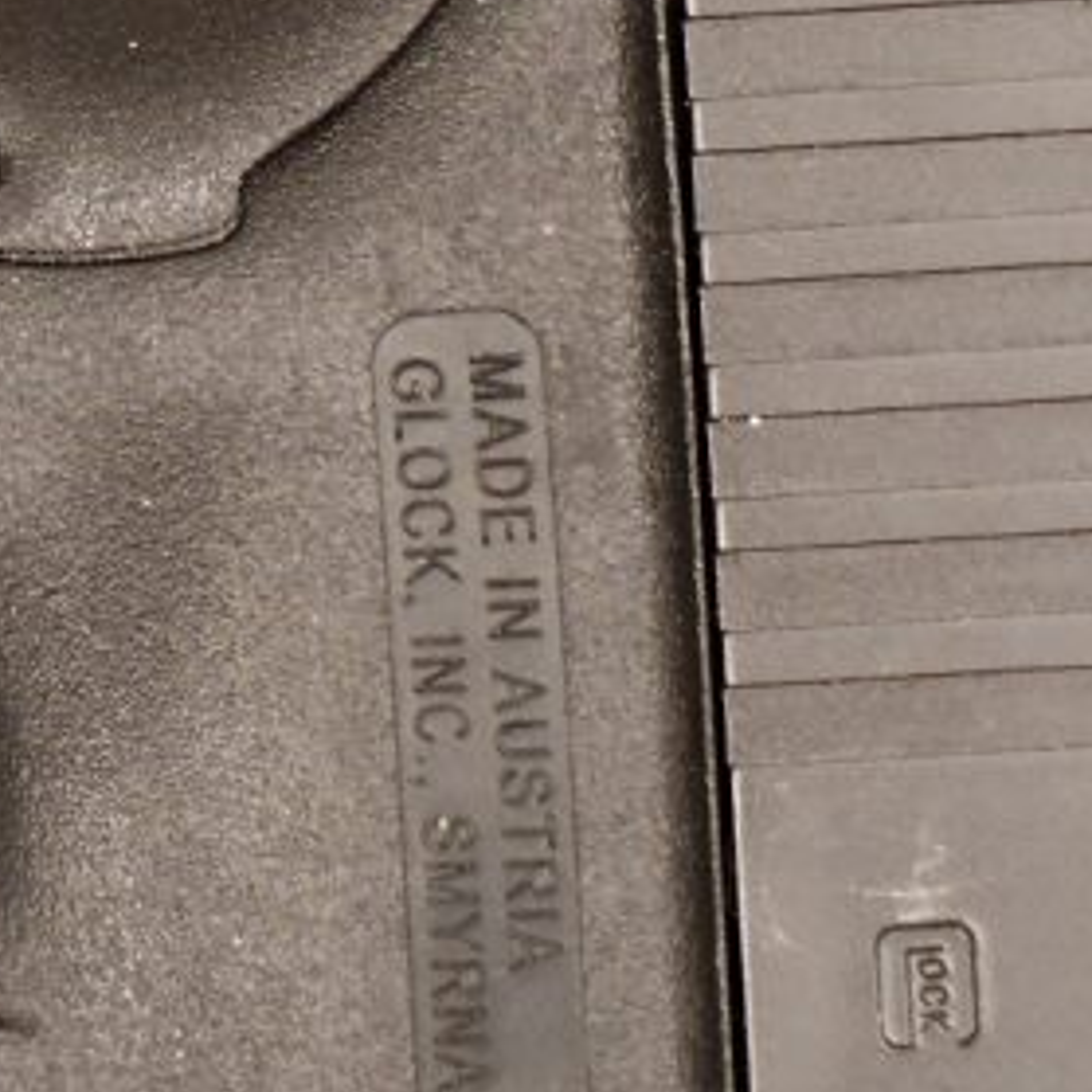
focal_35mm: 281
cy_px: 209
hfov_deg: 6.2
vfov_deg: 6.2
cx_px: -313
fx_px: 10029
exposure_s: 1/250
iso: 2500
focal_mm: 60
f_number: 3.2
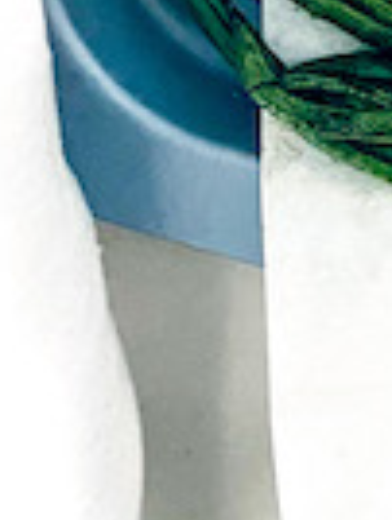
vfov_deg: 12.3
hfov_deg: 10.4
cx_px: 827
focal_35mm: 129
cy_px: -700
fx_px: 1942
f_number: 1.8
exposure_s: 1/40
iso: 500
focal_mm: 4.25
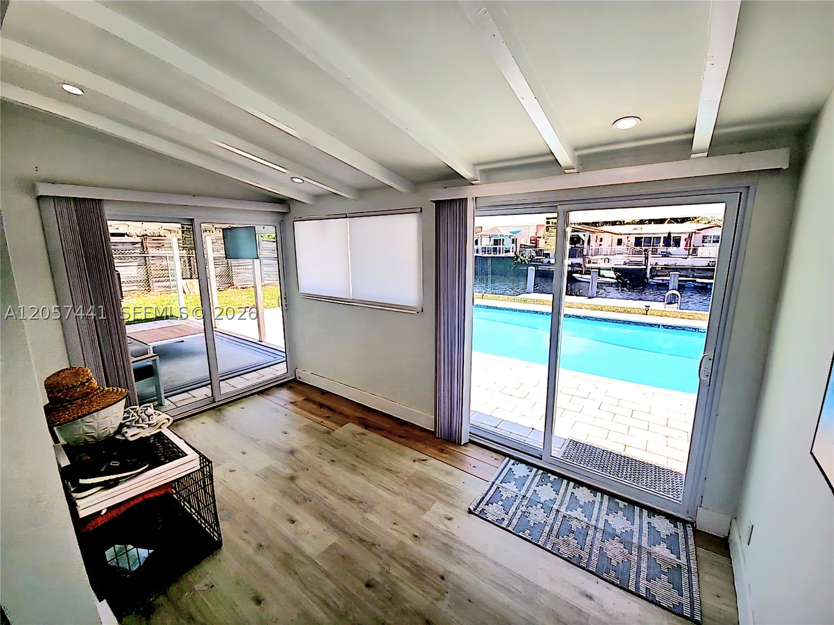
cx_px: 417
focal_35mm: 13
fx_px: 313
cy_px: 312
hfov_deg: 106.2
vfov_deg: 89.9
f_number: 2.2
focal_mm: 2.2
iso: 50
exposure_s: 1/909
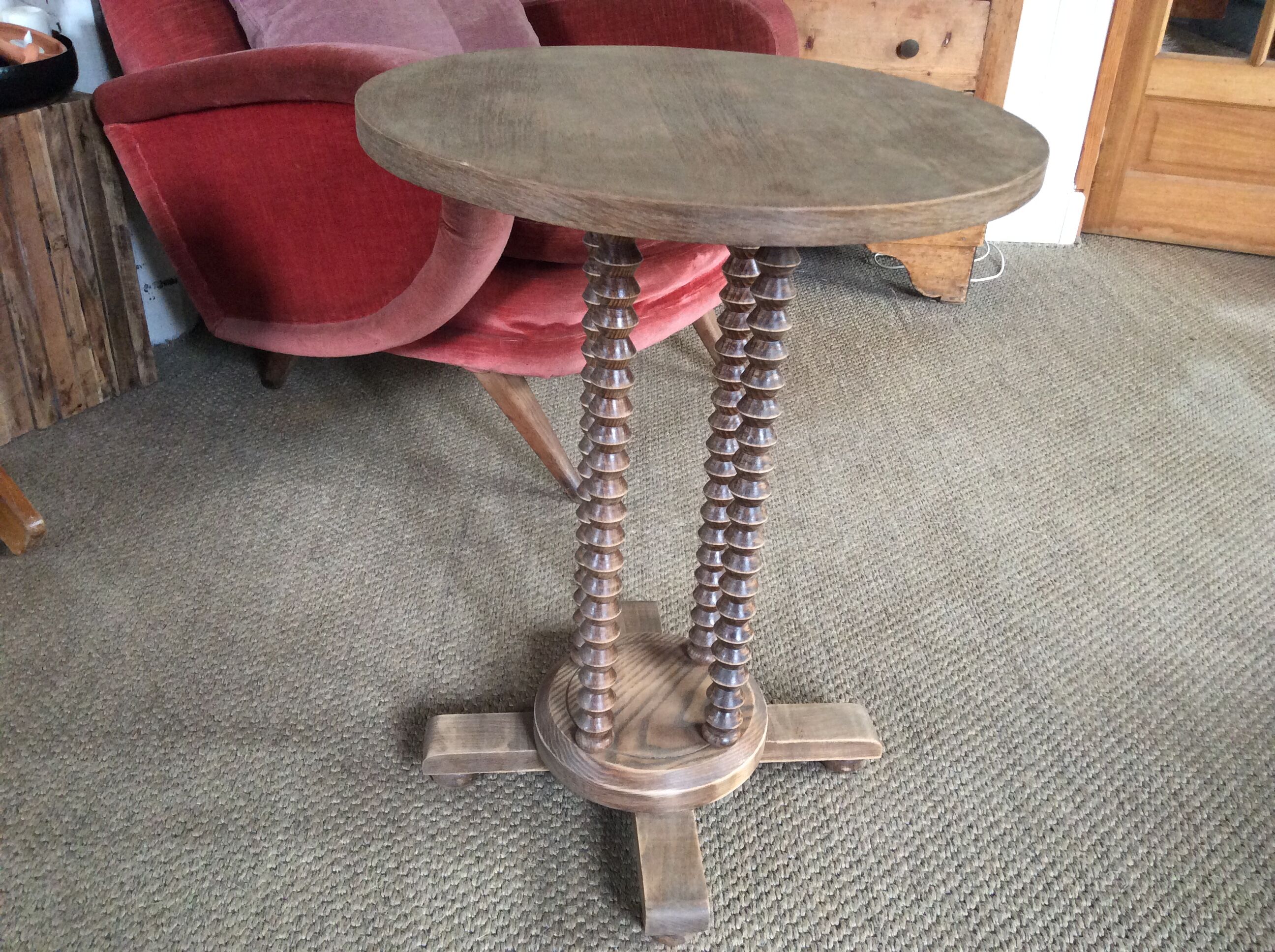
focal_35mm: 32
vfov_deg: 44.1
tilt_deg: -28.8
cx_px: 638
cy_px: 476
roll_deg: -1.7
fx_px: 1177
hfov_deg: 56.9
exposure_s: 1/25
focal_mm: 3.3
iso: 160
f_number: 2.4
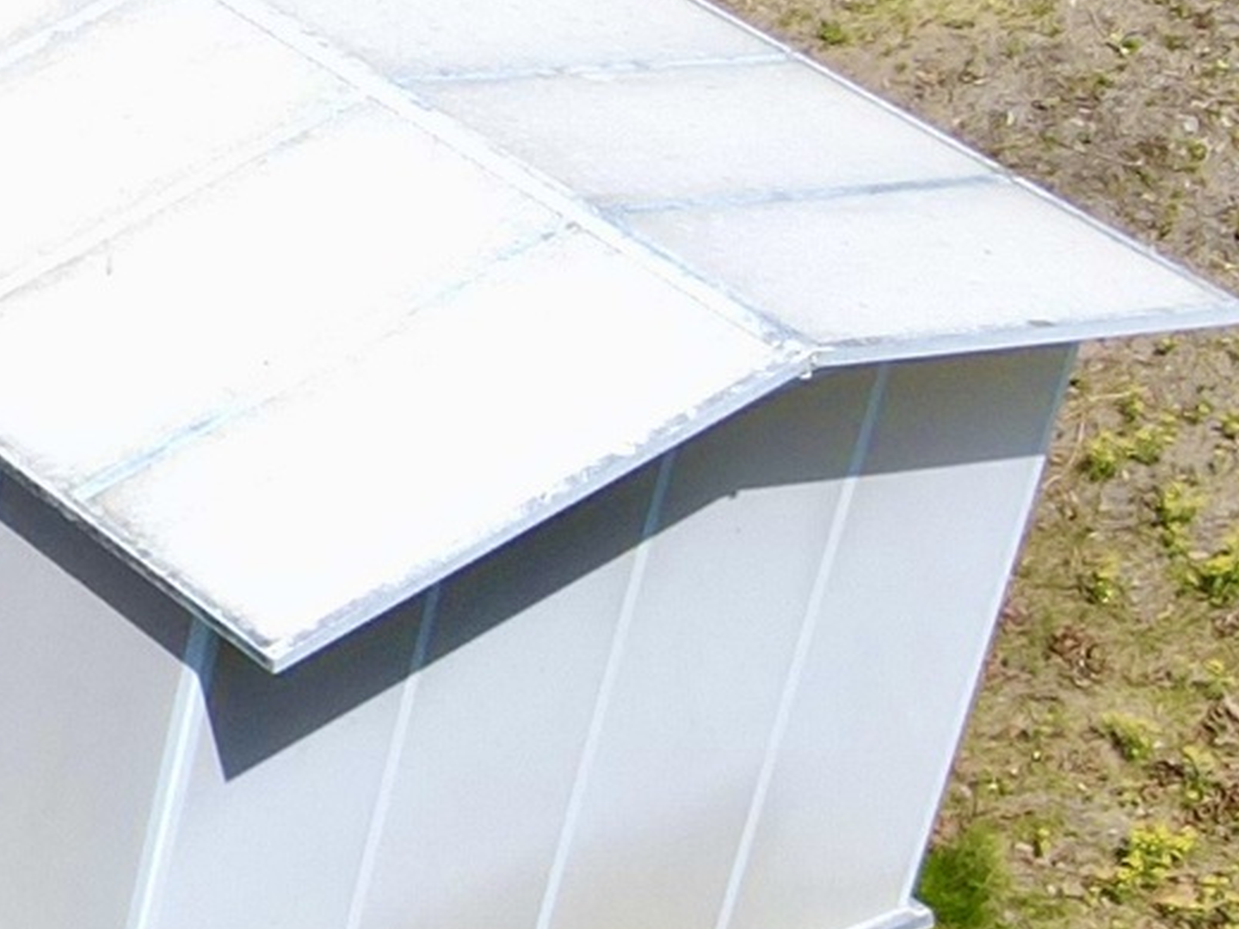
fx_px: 5081
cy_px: 215
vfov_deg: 10.4
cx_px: -1757
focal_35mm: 142
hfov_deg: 11.4
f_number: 2.8
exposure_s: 1/500
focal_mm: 4.5
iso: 100
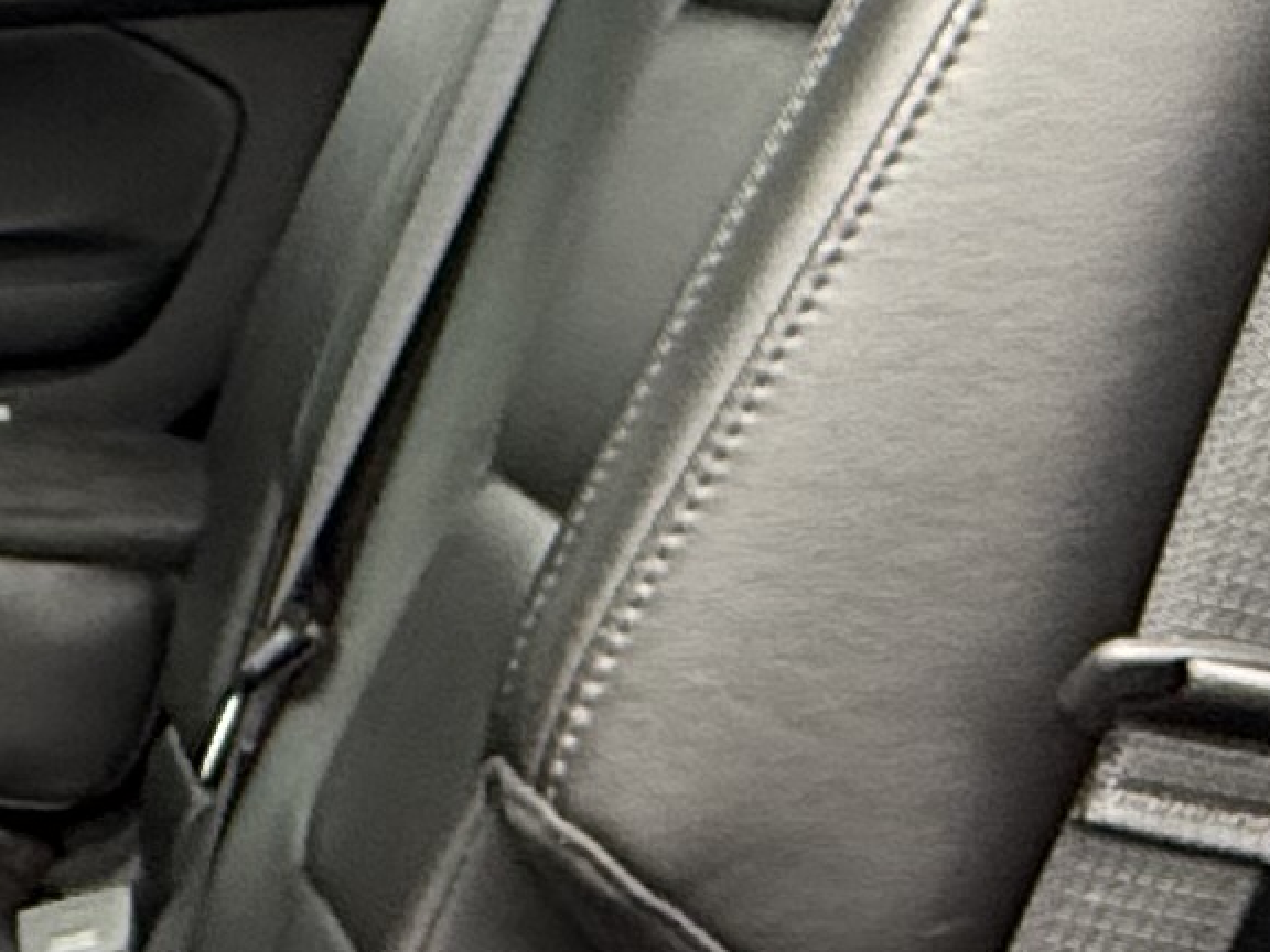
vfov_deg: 14.9
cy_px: 897
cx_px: -814
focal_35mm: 98
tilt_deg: -14.6
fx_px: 3595
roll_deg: +0.7
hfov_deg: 17.3
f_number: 2.2
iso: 320
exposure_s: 1/60
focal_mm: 2.22
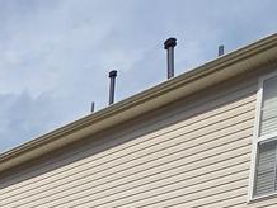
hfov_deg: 26.5
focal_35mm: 61
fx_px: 489
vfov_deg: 15.2
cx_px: -89
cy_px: 486
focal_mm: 2.2
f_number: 2.2
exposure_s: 1/3474
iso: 50
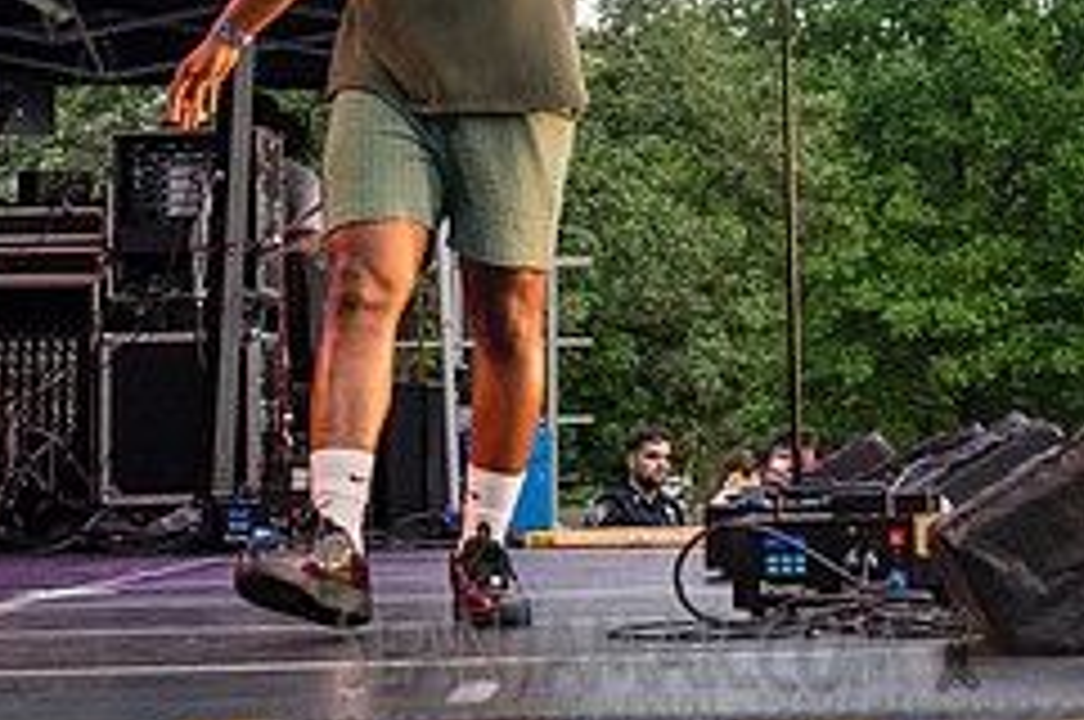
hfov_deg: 17.2
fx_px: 3578
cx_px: 702
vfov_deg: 11.2
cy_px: -203
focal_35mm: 119
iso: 1600
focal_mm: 45
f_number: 4.5
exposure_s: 1/1000
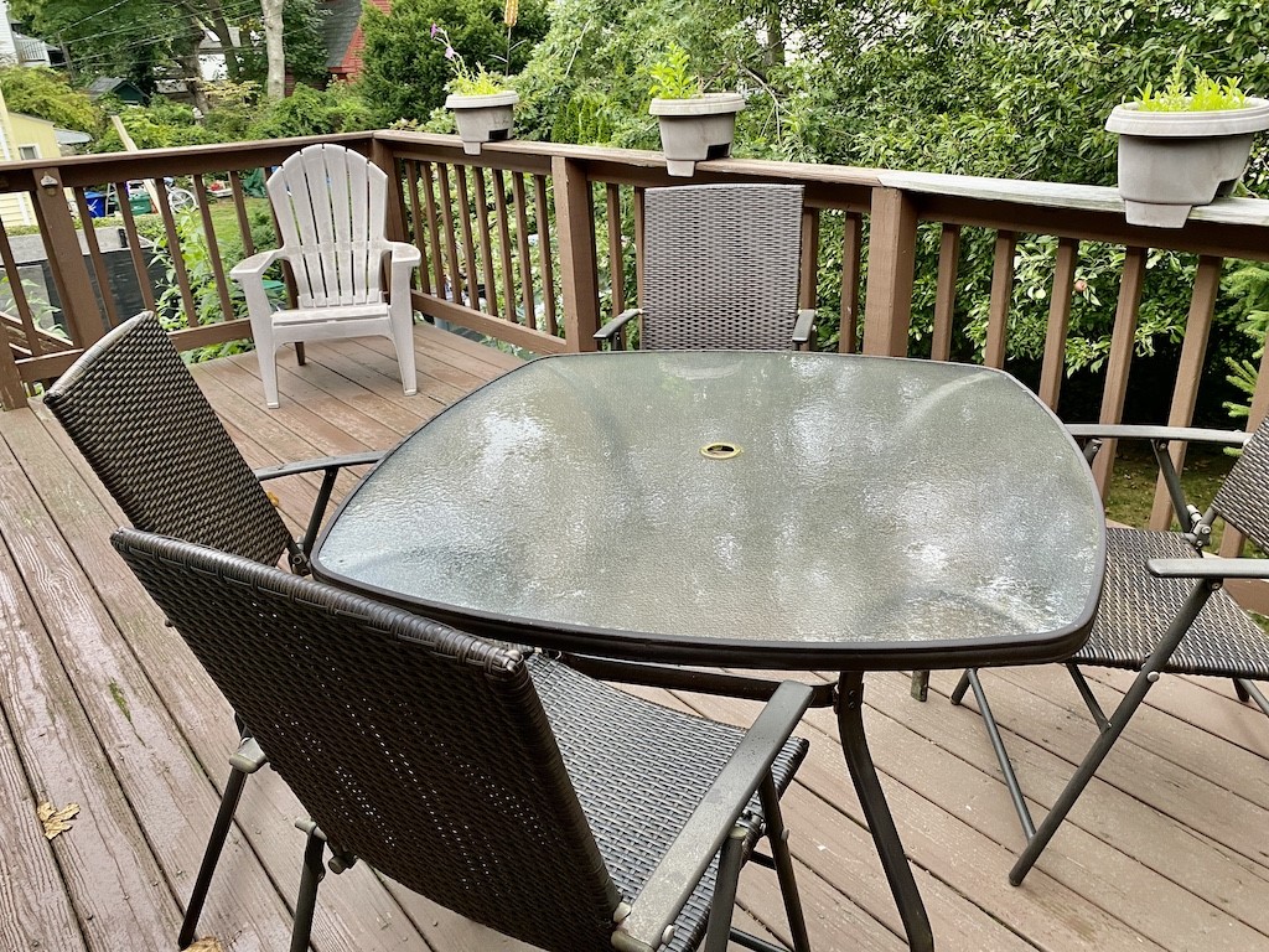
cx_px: 634
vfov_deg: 53.1
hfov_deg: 67.3
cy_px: 476
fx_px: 953
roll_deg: +1.7
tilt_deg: -23.8
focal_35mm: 26
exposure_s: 1/91
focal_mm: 4.25
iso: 125
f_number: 1.8
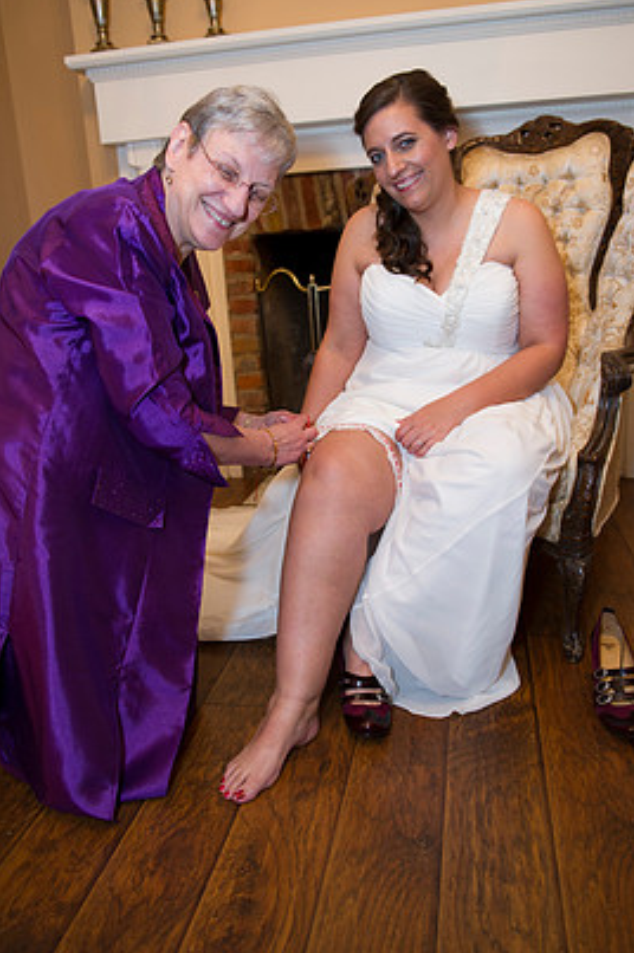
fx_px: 767
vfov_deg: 63.7
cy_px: 463
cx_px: 330
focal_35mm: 29
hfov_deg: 44.9
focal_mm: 26
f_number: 3.2
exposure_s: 1/50
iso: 800
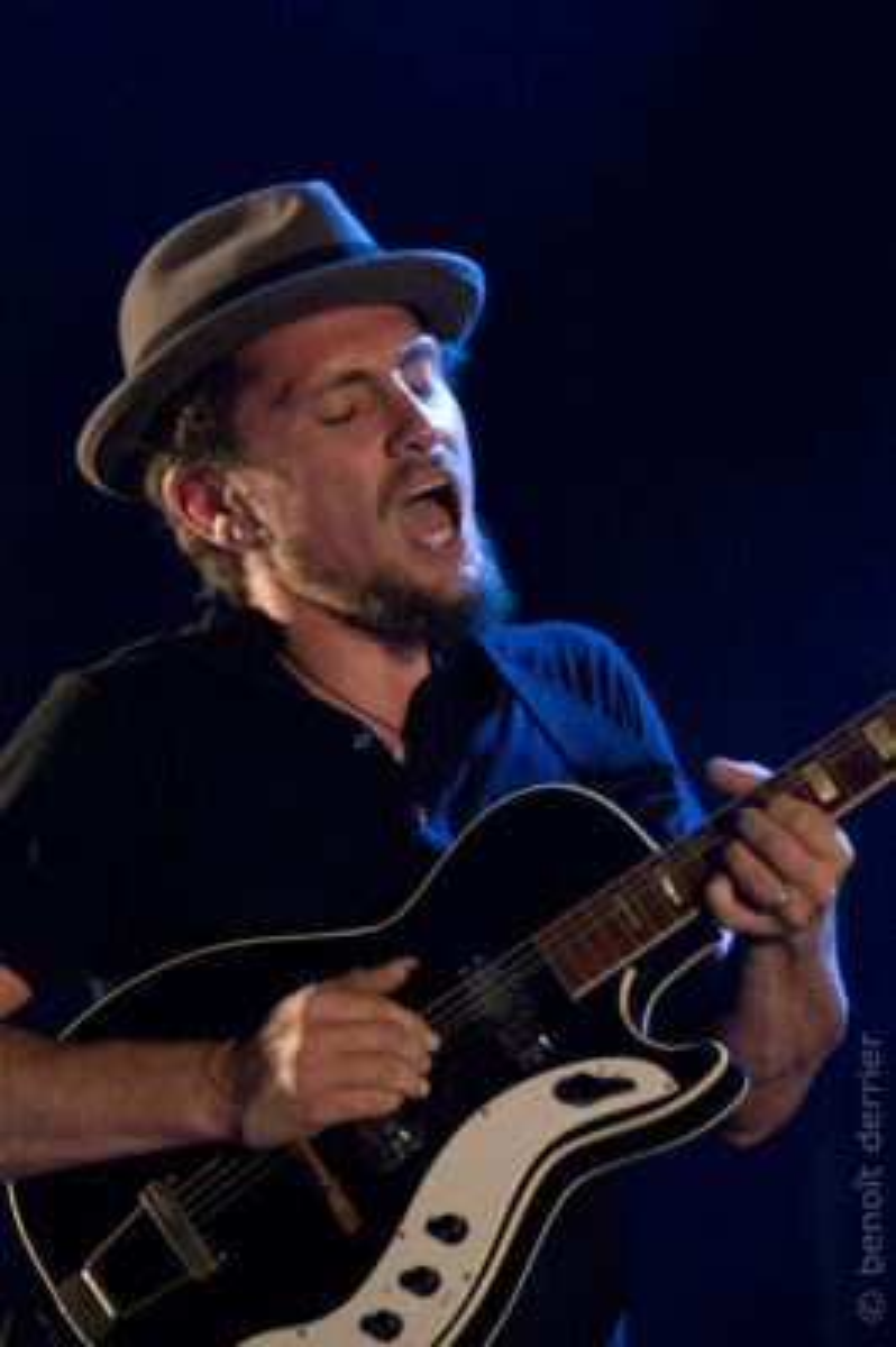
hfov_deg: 5.1
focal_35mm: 270
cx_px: 448
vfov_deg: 7.6
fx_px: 10097
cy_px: 674
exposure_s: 1/200
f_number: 3.5
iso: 2000
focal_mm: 180
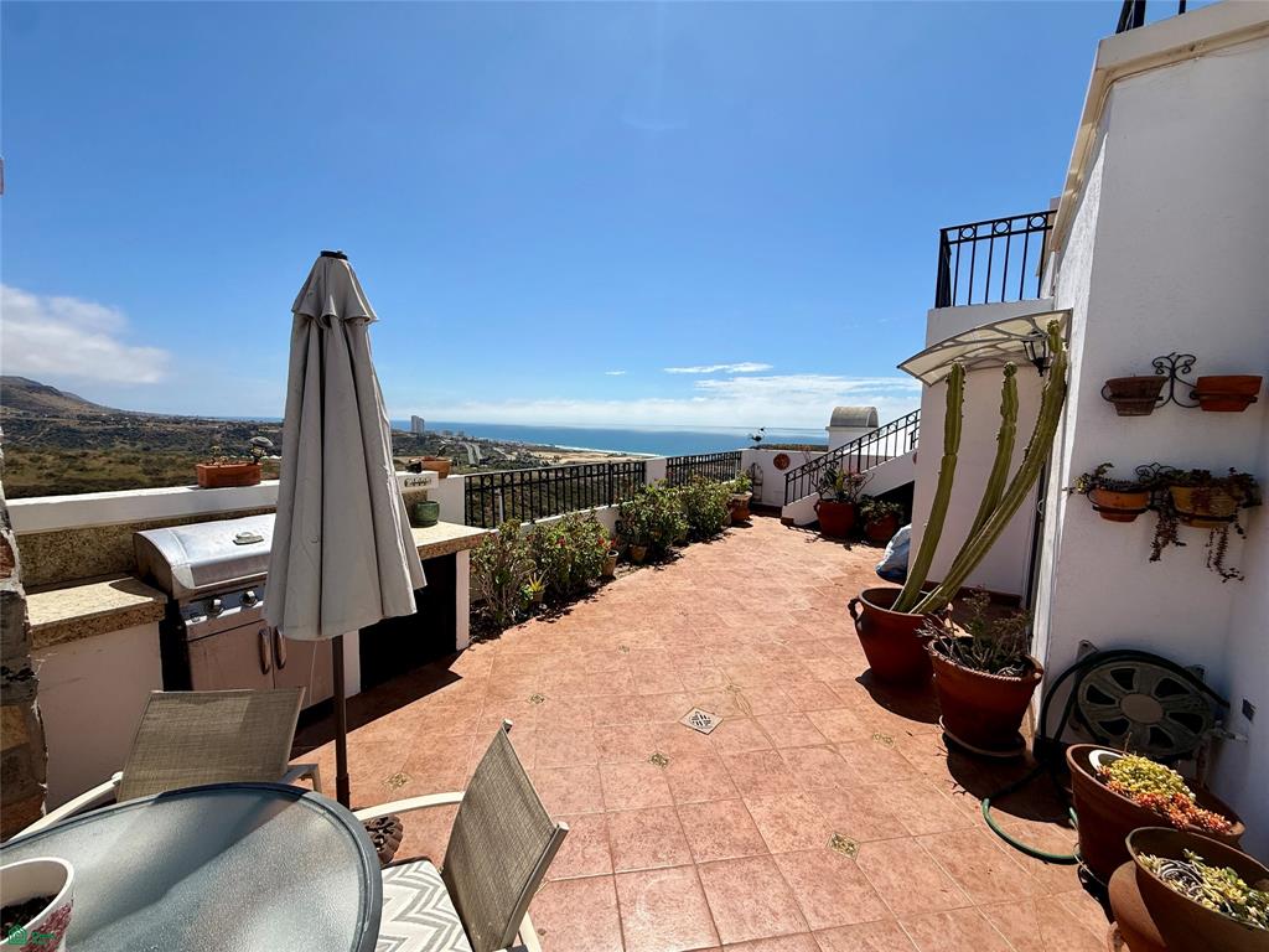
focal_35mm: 14
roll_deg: -1.9
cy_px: 476
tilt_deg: -5.7
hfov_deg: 102.1
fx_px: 513
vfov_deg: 85.7
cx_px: 634
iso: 50
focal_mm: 2.22
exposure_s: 1/4149
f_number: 2.2
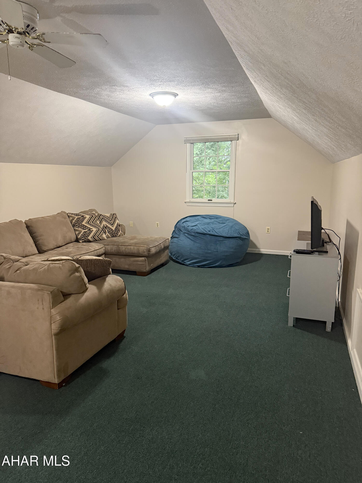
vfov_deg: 71.6
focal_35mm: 24
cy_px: 242
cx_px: 181
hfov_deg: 56.8
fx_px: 335
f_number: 1.78
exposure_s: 1/60
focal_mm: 6.76
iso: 640
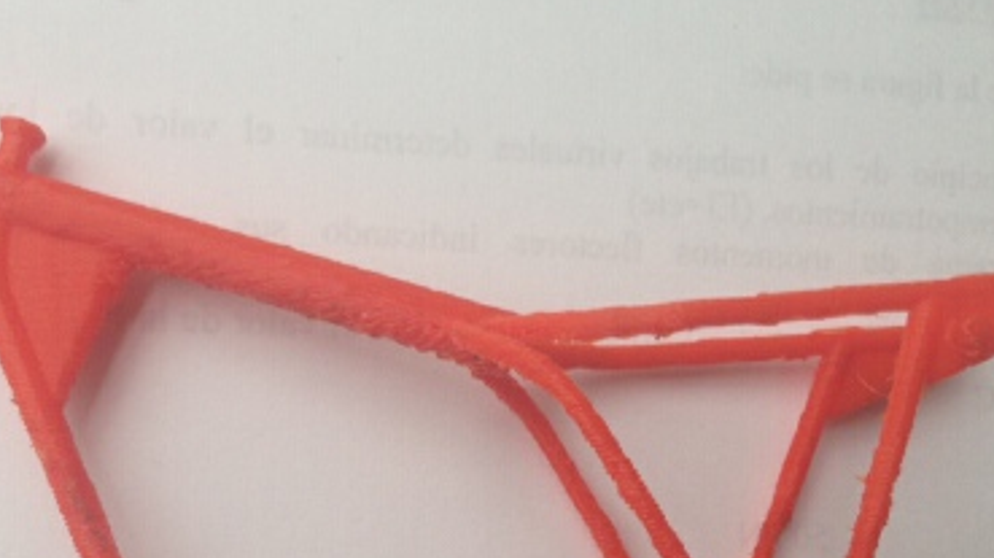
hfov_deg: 39.7
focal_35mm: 52
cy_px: 464
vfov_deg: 22.6
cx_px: 400
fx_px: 1370
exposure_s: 1/40
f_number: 2.4
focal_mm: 4.12
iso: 50
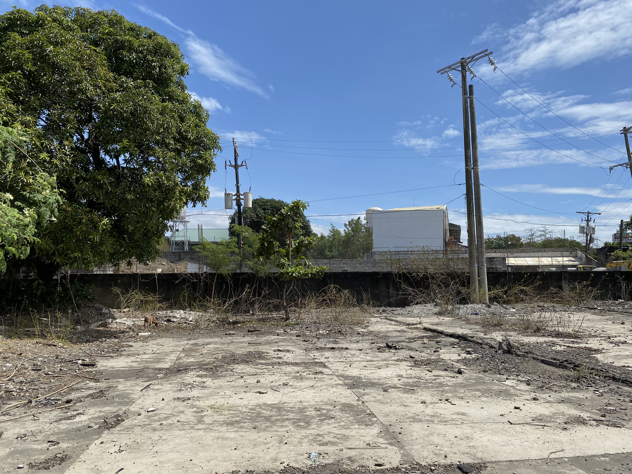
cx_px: 316
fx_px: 475
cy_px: 237
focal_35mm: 26
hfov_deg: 67.3
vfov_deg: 53.1
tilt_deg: +4.2
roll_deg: -0.1
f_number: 1.8
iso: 32
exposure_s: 1/4464
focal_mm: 4.25
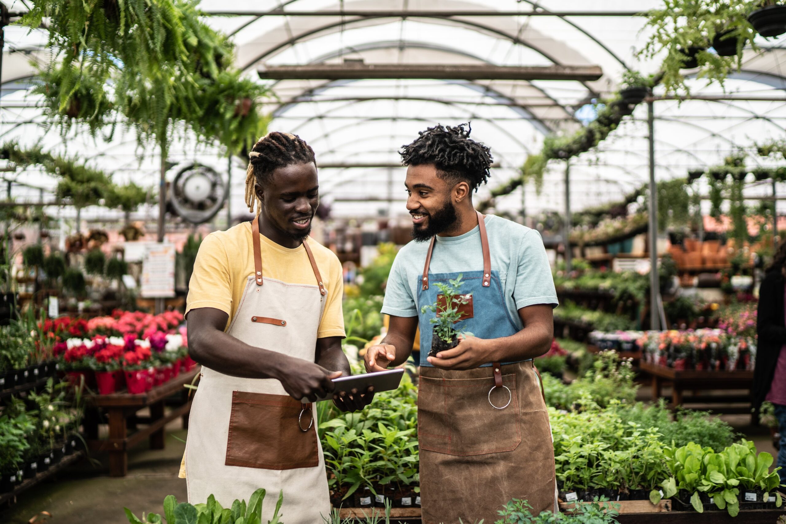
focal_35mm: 35
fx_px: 764
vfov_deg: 37.9
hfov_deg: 54.4
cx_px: 393
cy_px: 262
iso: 50
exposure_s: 1/1250
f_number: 1.4
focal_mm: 35
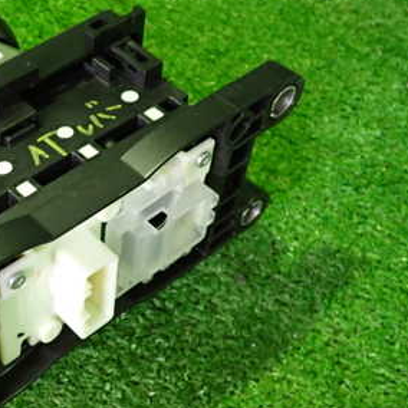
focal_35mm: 56
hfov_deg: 29.2
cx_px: 33
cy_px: 221
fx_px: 747
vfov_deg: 30.5
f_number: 2.3
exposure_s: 1/30
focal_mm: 5.4
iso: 800
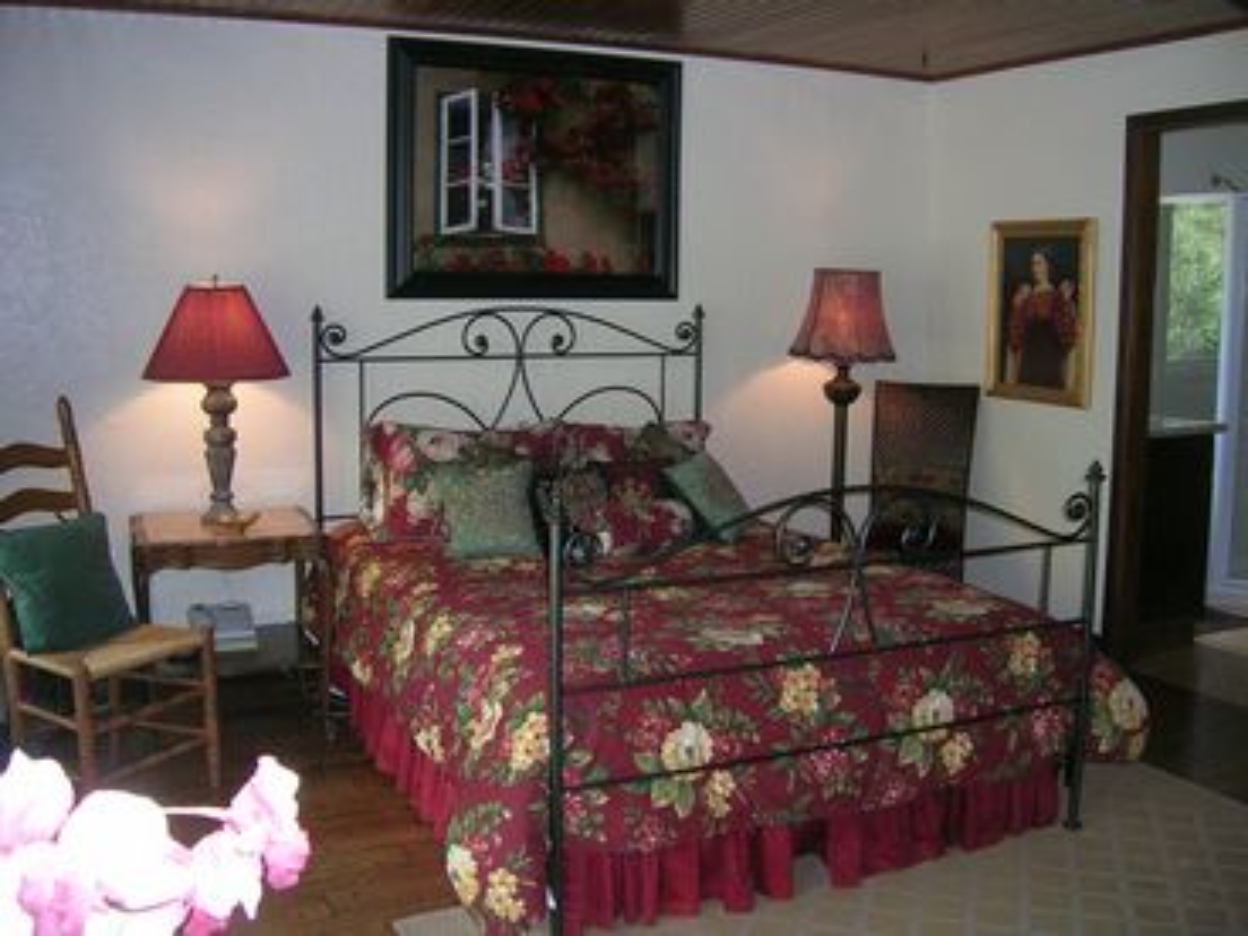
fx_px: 1262
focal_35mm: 35
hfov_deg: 52.6
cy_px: 468
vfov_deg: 40.7
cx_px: 624
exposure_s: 1/60.1
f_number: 2.8
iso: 155
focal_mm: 5.4
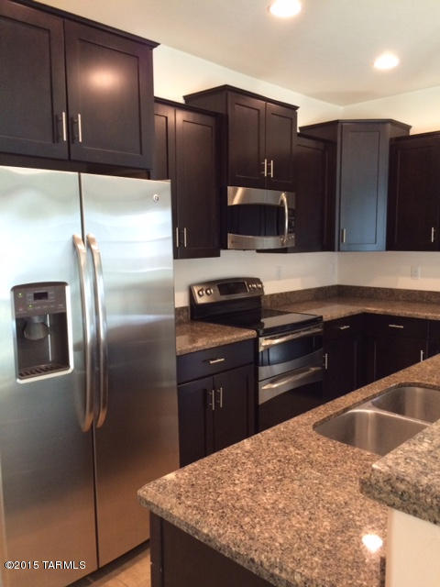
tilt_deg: -7.9
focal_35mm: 29
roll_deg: +1.0
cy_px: 294
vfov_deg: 61.7
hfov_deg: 48.2
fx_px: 491
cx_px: 220
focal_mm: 4.15
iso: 200
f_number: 2.2
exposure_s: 1/30
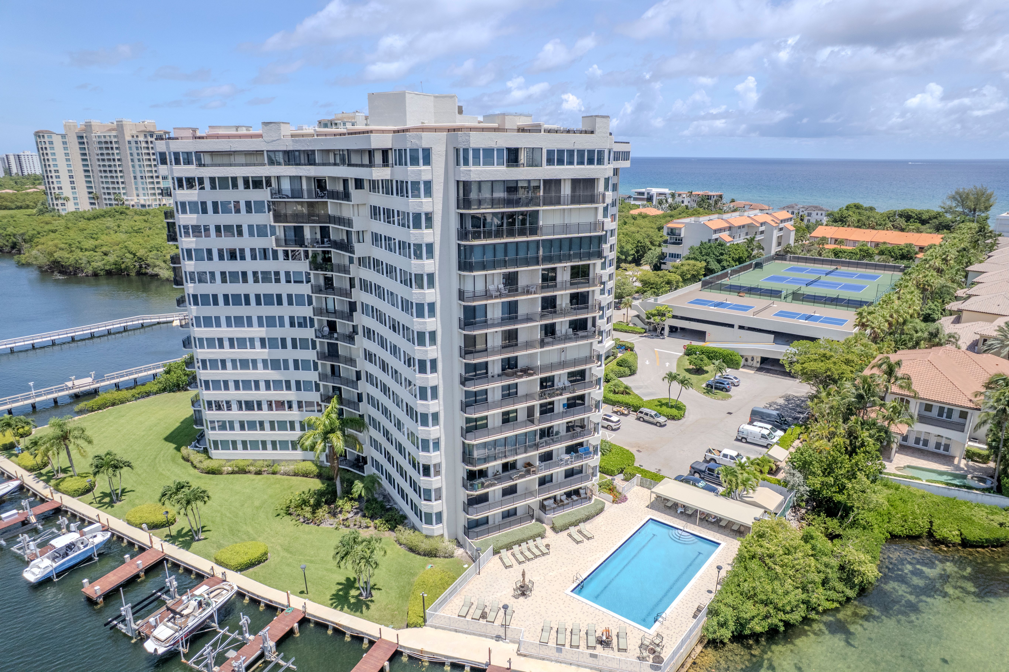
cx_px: 504
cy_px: 336
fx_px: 616
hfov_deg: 78.6
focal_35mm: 22
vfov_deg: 57.2
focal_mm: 8.38
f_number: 2.8
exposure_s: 1/2500
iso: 120
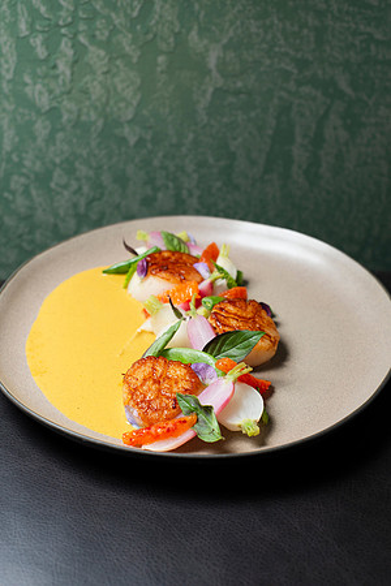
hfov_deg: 27.0
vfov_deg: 39.6
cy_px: 293
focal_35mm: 50
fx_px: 815
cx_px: 196
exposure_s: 1/100
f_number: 5
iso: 250
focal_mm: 50
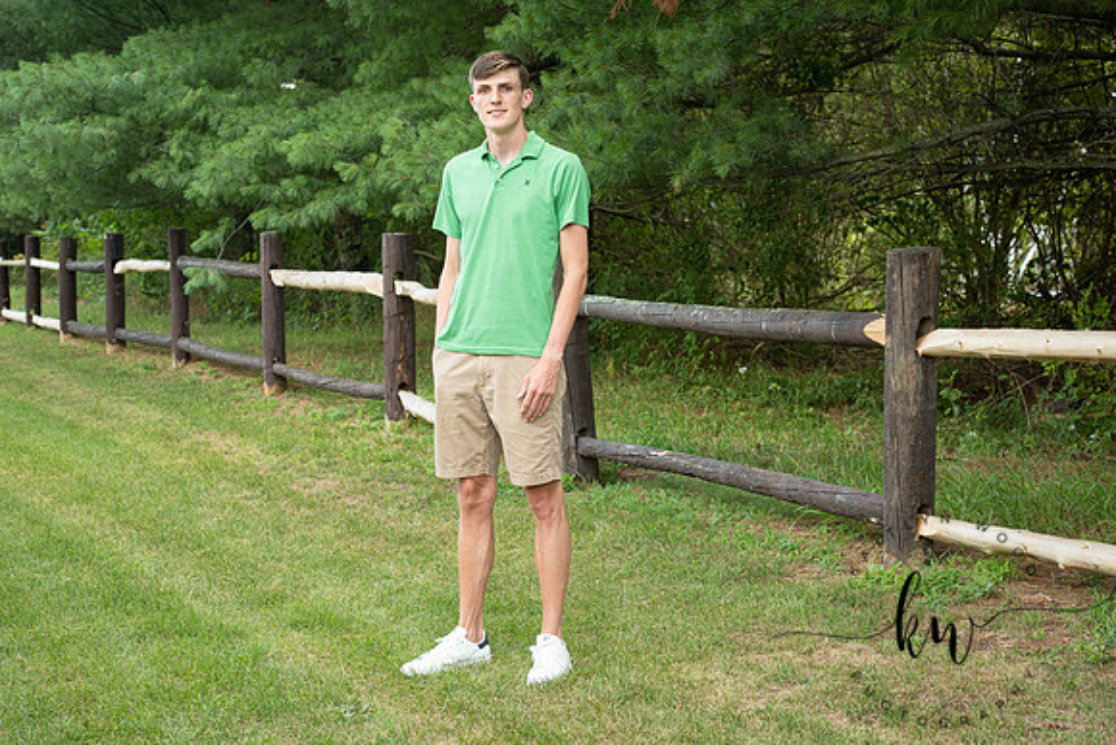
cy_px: 372
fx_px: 2170
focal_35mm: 70
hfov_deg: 28.8
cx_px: 558
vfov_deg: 19.5
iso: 500
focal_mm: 70
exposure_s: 1/200
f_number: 6.3
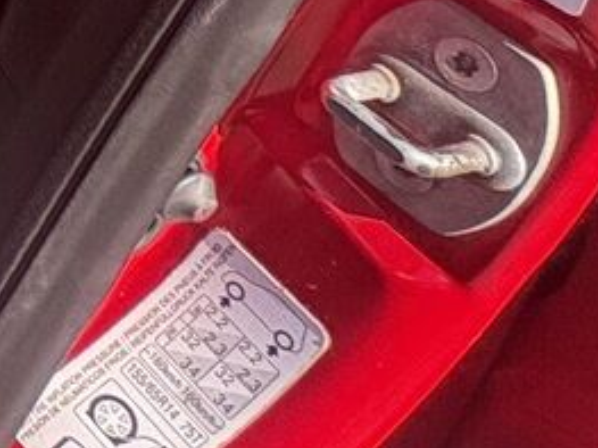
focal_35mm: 91
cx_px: -977
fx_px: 1571
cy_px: -557
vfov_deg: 13.1
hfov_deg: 13.2
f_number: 2.2
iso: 64
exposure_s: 1/482
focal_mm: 2.22
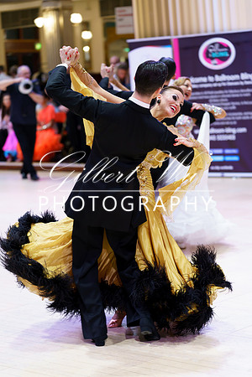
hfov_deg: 13.3
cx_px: 126
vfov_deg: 19.8
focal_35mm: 103
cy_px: 188
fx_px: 1081
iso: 2000
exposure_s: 1/200
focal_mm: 103
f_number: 2.8
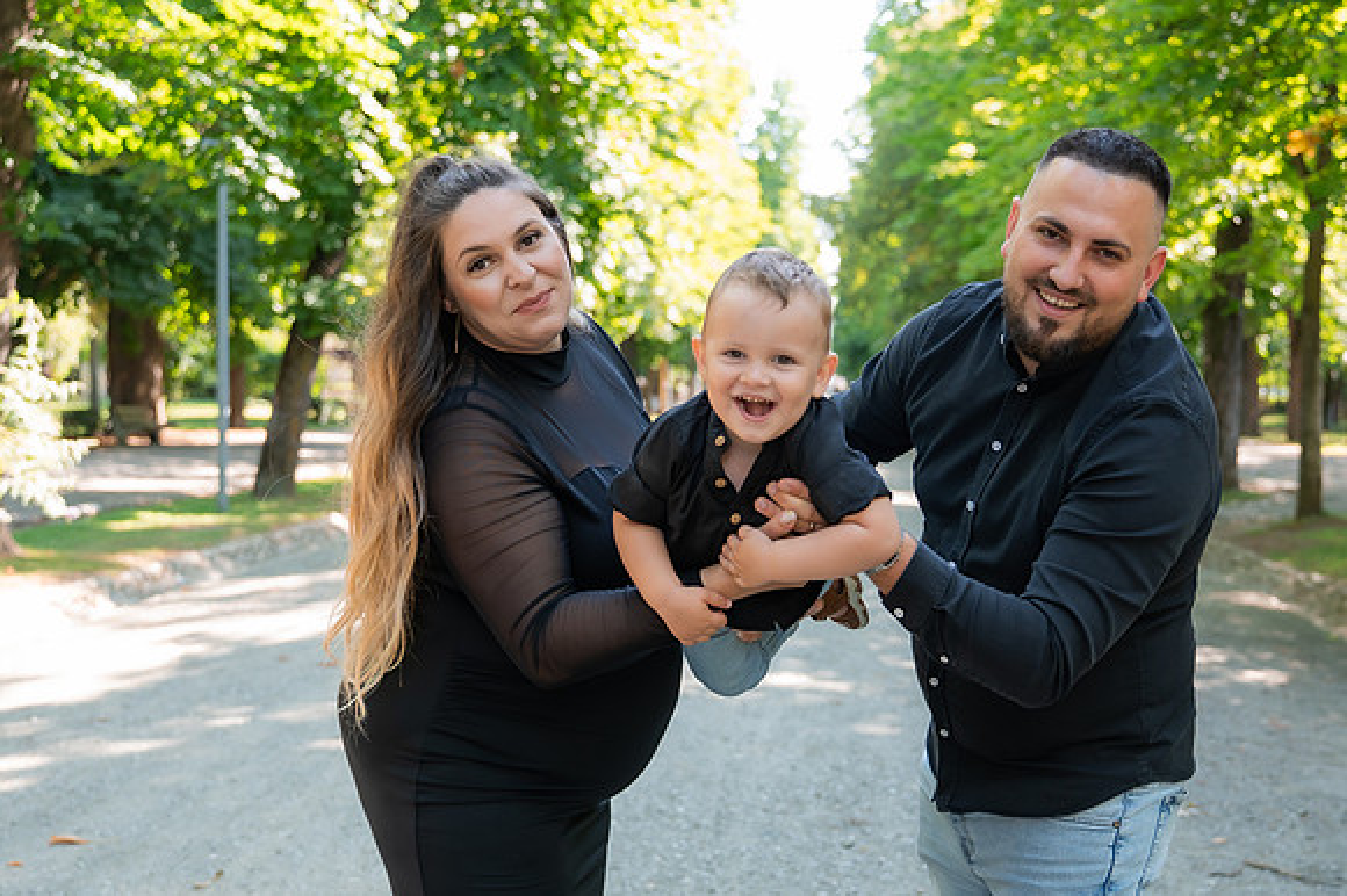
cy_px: 536
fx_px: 1860
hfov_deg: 39.7
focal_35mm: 50
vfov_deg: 27.0
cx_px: 761
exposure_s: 1/320
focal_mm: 35
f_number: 2.8
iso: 320
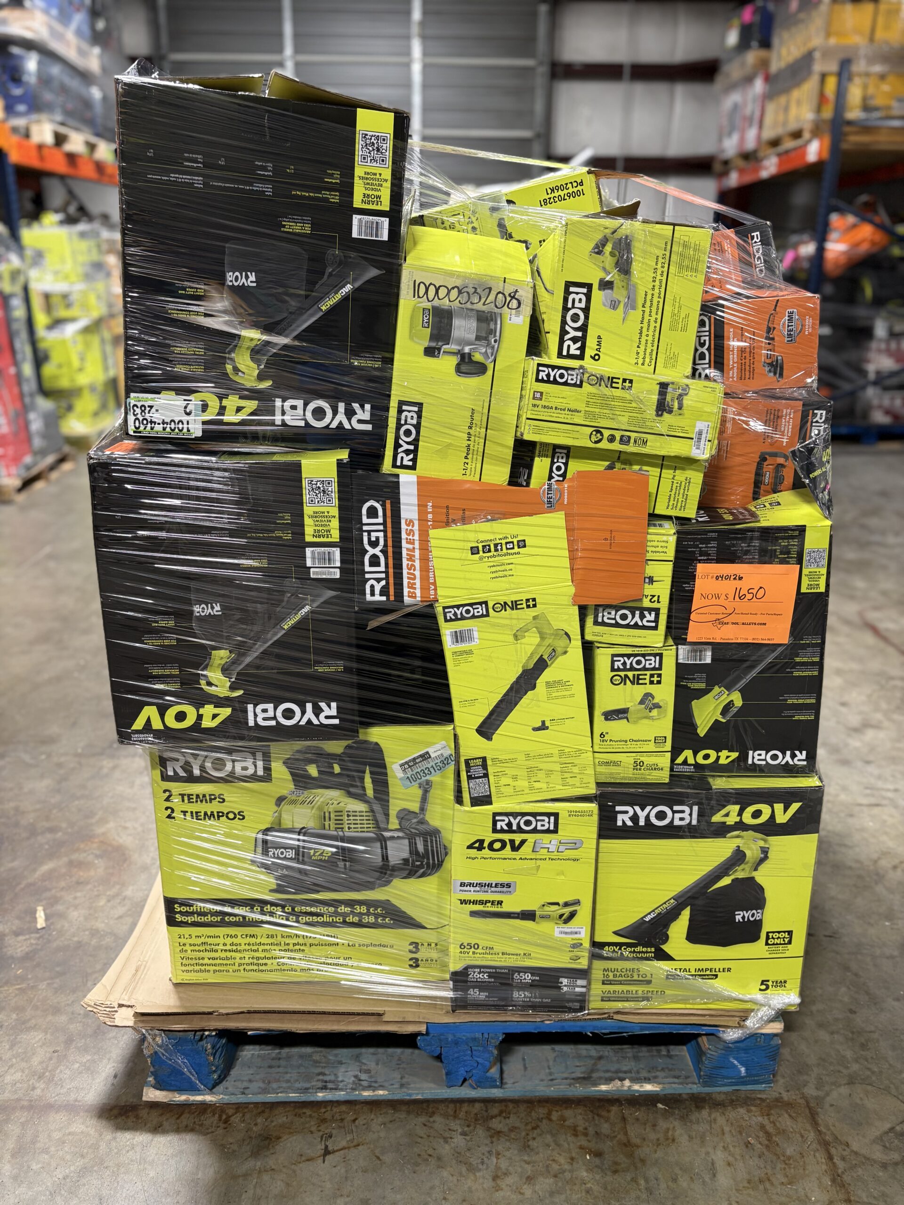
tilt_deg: -20.2
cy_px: 602
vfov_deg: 67.3
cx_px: 452
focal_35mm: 26
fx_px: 905
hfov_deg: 53.1
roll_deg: -0.9
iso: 160
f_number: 1.6
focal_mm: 5.96
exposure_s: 1/60
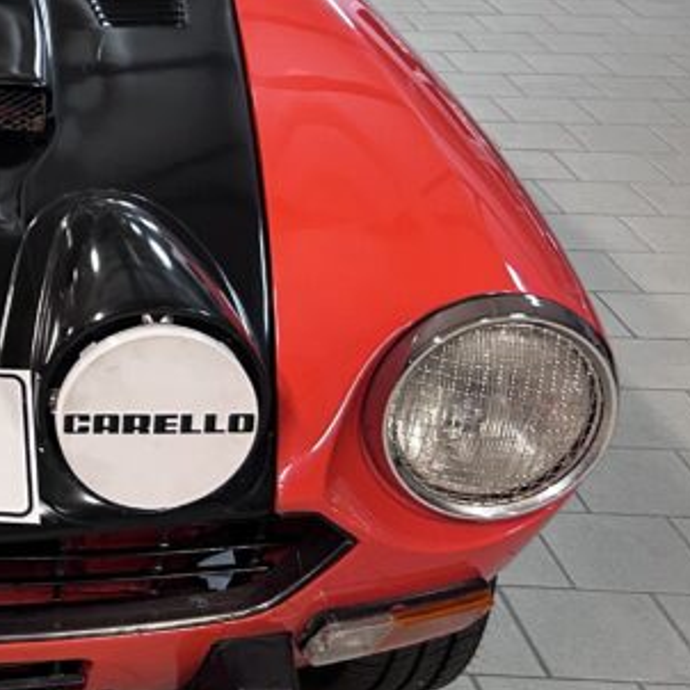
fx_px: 1759
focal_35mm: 78
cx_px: -210
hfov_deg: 20.3
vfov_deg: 21.8
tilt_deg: -17.9
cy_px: 107
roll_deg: +0.0
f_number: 1.5
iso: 250
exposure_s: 1/50
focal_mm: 5.7
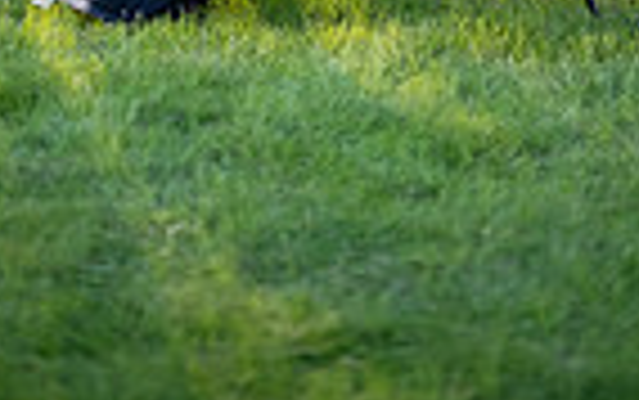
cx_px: 322
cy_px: -557
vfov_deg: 7.6
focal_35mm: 162
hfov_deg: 12.9
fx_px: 2823
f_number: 1.8
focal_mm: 50
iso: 400
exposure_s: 1/1600
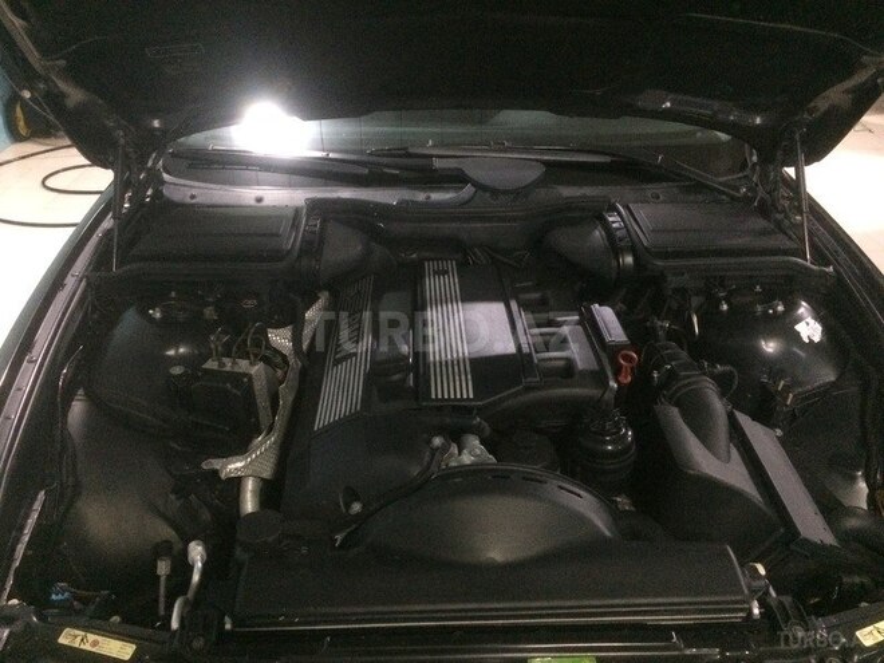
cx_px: 442
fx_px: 741
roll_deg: +0.1
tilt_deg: -32.4
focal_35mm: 29
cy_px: 332
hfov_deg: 61.7
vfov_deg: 48.2
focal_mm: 4.15
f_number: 2.2
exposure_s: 1/17
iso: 500
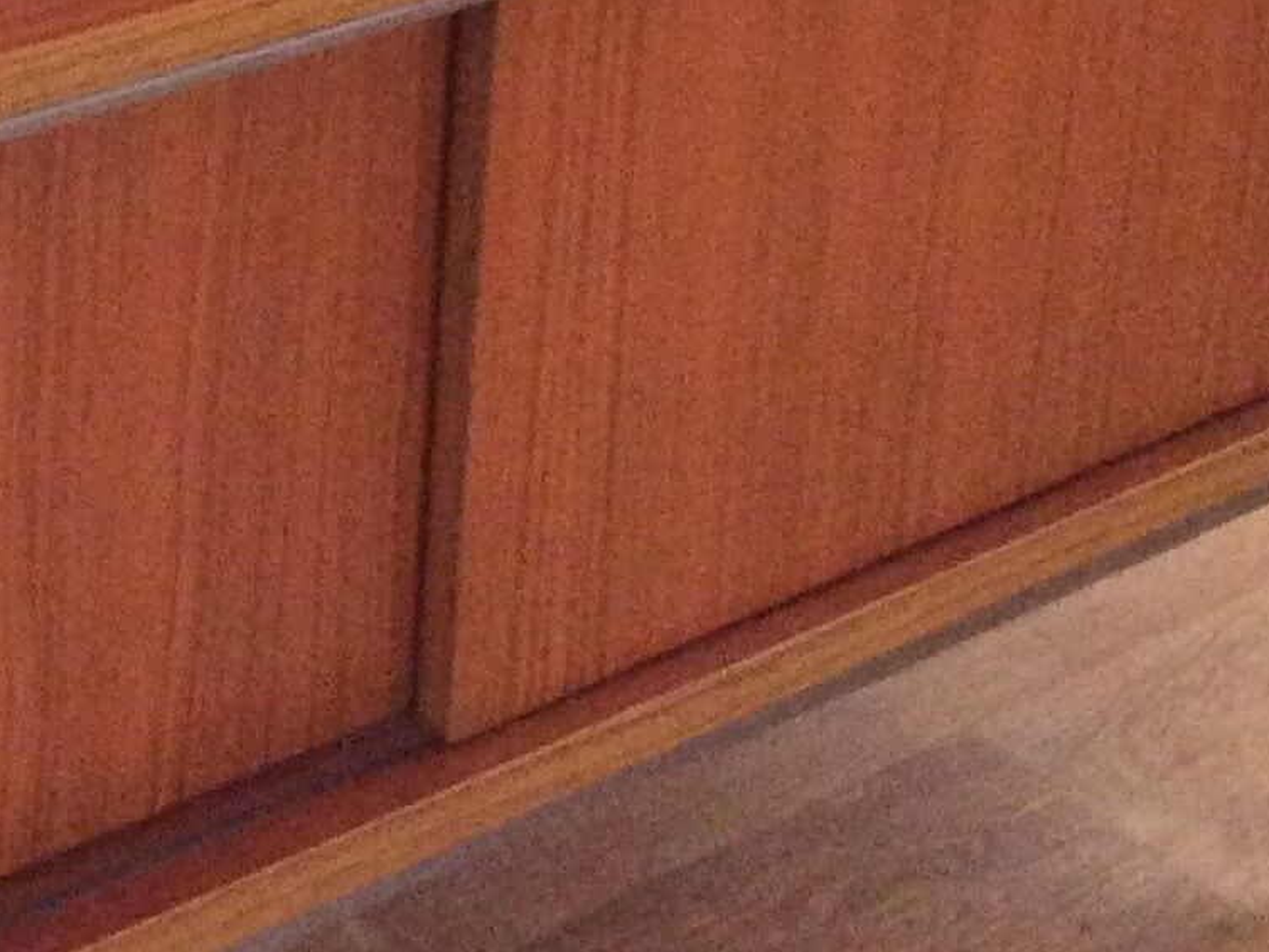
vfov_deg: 12.9
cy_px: -367
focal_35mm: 110
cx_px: 81
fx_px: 4033
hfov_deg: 17.6
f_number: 2.4
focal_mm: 3.3
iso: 320
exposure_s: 1/17
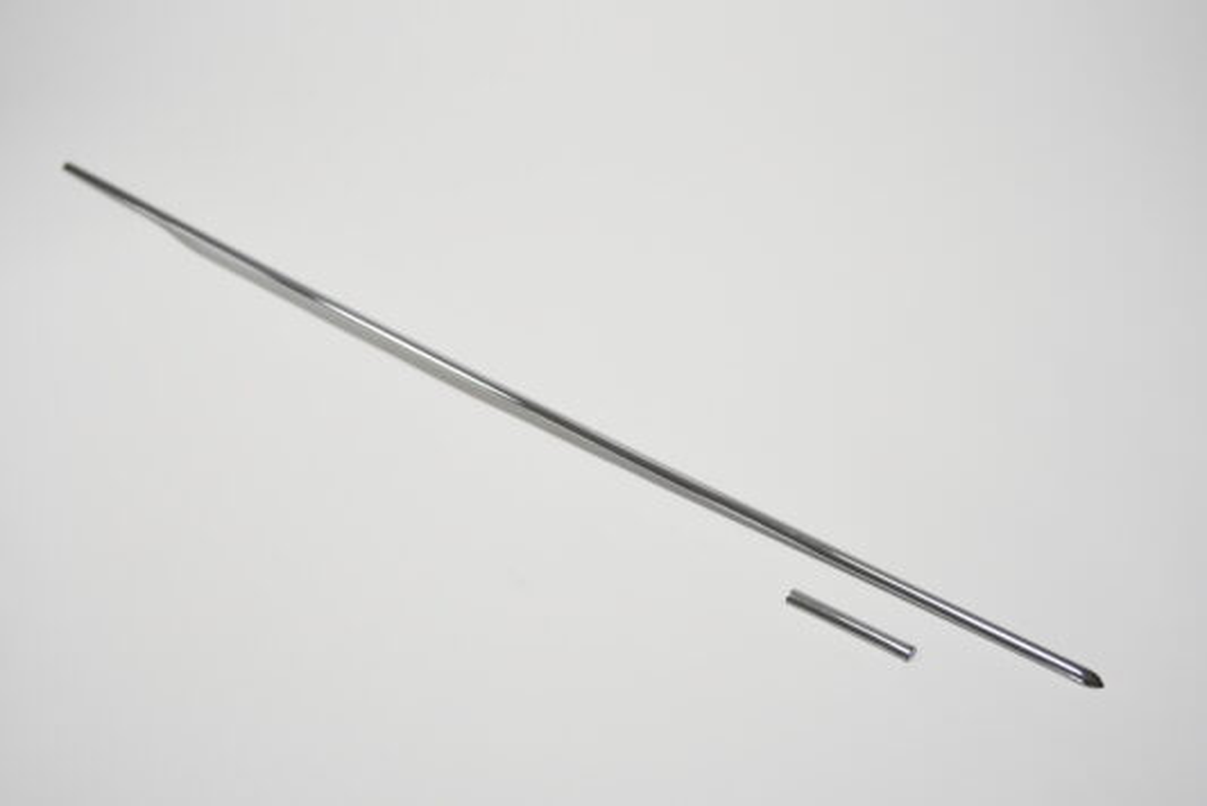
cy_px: 403
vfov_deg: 30.9
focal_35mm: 44
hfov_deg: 44.9
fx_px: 1459
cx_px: 604
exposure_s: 1/100
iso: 320
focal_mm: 29
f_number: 2.8
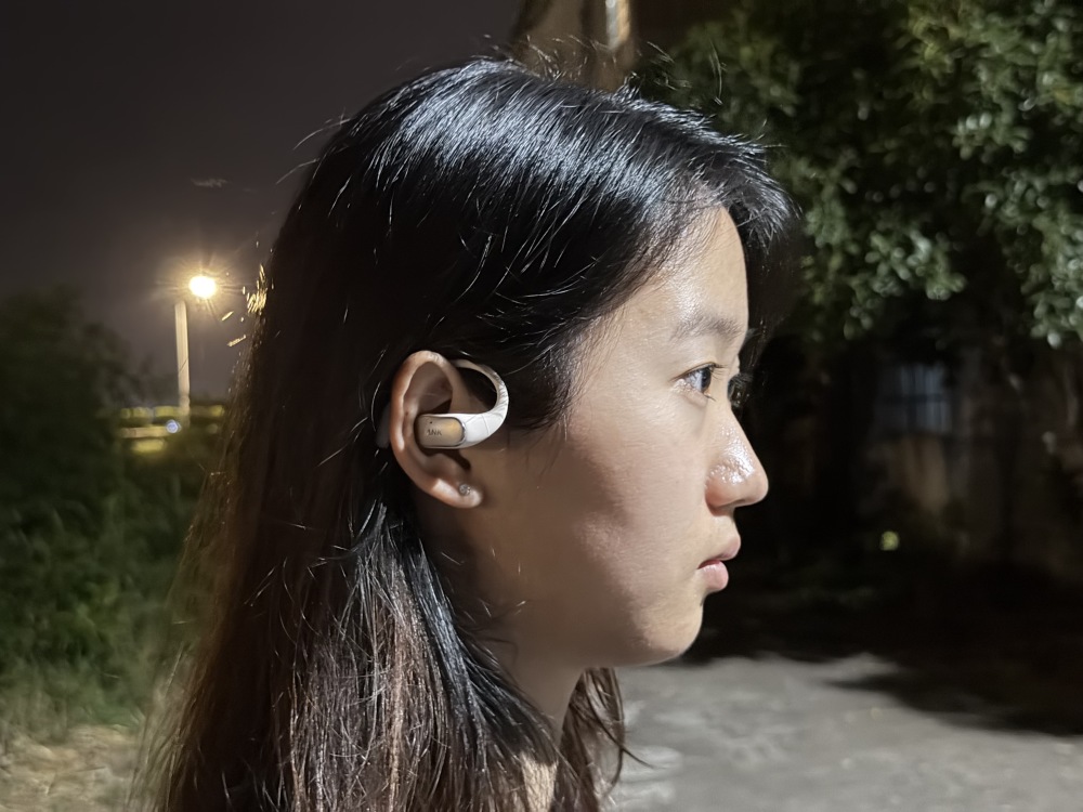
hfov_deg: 39.7
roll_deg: +2.6
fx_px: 1502
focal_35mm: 48
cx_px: 542
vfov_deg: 30.3
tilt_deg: -0.4
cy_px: 406
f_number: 1.78
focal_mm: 6.76
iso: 500
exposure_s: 1/9
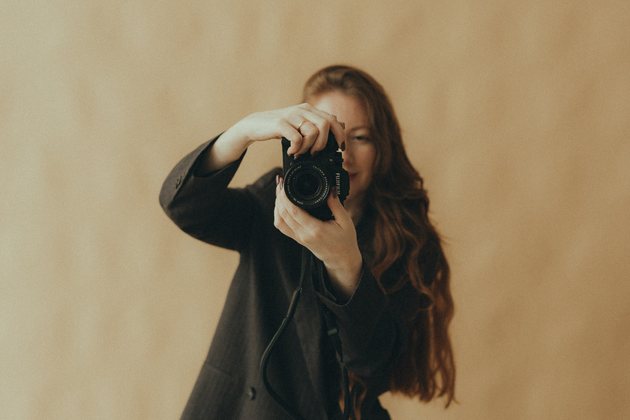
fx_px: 612
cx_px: 315
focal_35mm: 35
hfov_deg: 54.4
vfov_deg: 37.8
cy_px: 210
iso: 500
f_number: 1.6
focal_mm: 35
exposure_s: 1/400
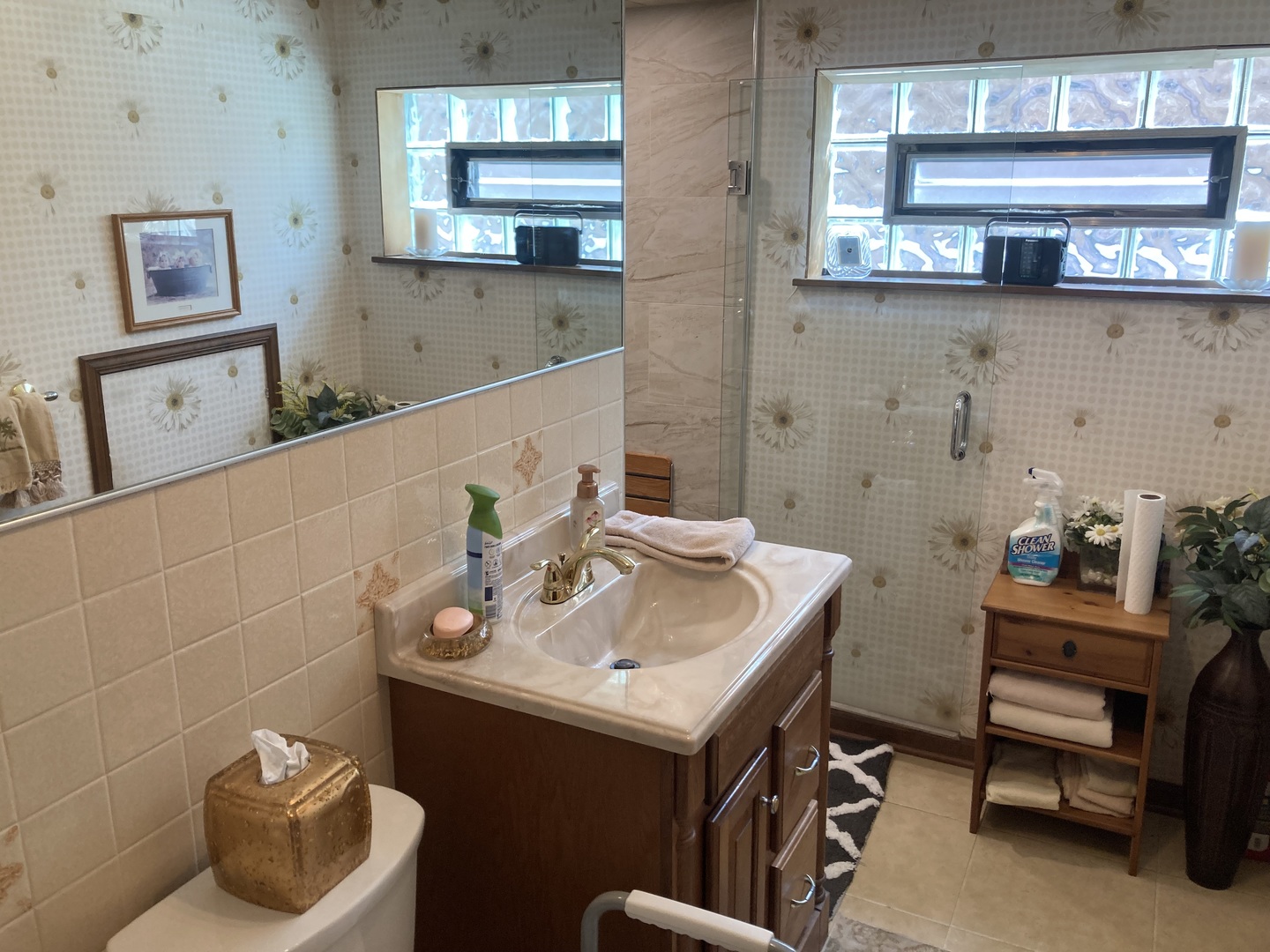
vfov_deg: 49.7
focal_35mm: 28
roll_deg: -1.4
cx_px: 635
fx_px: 1027
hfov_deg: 63.4
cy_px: 476
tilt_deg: -14.2
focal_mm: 3.99
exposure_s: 1/60
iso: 50
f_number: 1.8
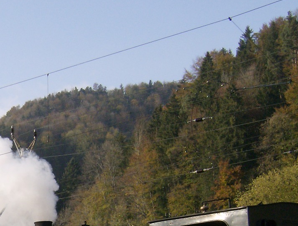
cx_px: -7
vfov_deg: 14.9
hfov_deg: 19.5
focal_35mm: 97
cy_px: 253
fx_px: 839
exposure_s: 1/408
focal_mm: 6
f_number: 4.7
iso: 100
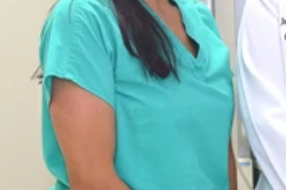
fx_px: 1294
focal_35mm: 163
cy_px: 116
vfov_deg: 8.4
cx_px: 465
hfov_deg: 11.9
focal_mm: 41
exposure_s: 1/60
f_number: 6.3
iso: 800
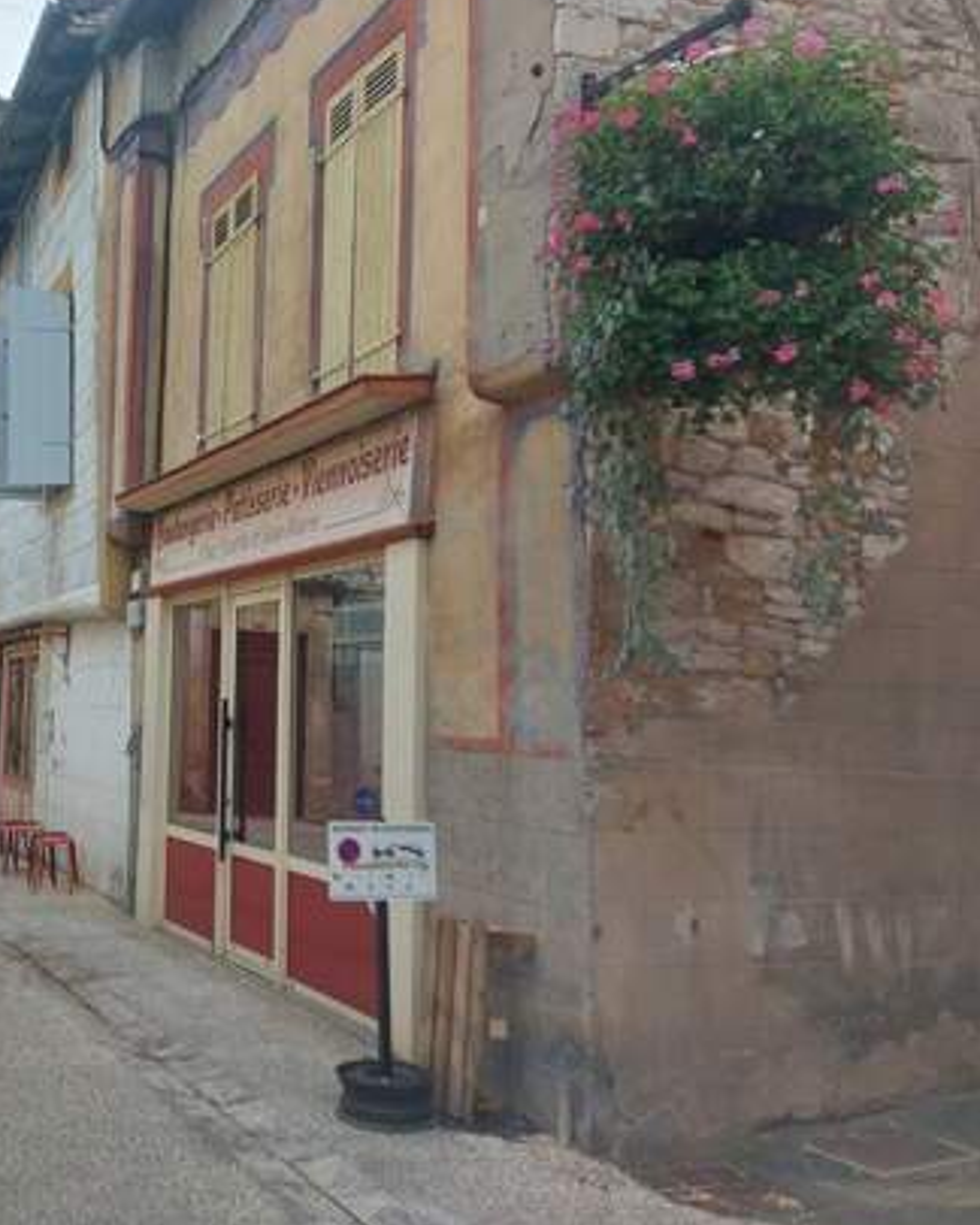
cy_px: 532
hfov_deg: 37.7
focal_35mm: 37
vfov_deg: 49.0
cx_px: 115
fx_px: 1341
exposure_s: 1/100
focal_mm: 5.23
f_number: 1.8
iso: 40
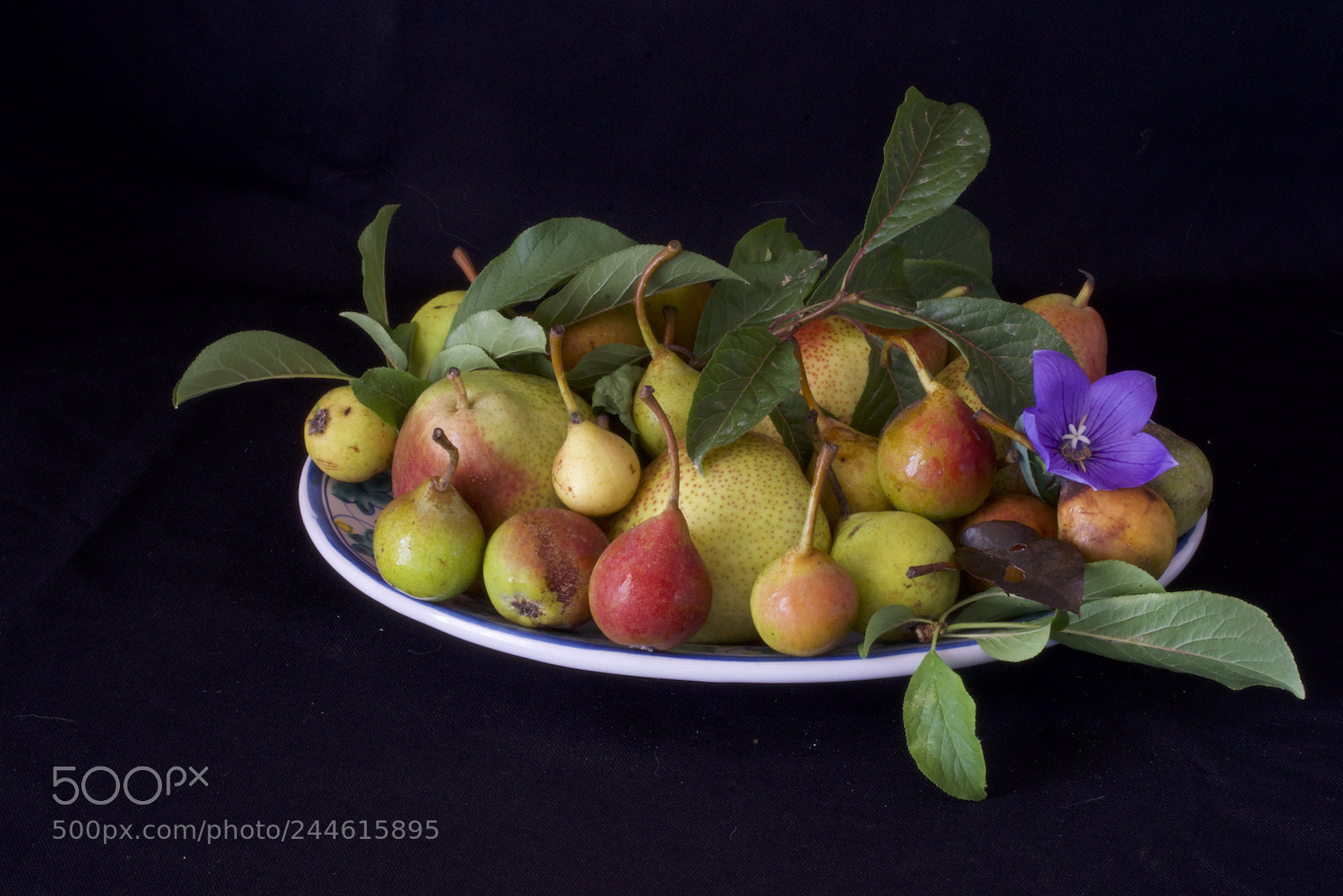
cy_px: 448
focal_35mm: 90
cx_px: 672
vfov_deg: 15.2
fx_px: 3358
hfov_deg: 22.6
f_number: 32
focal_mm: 60
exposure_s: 3.2
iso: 640
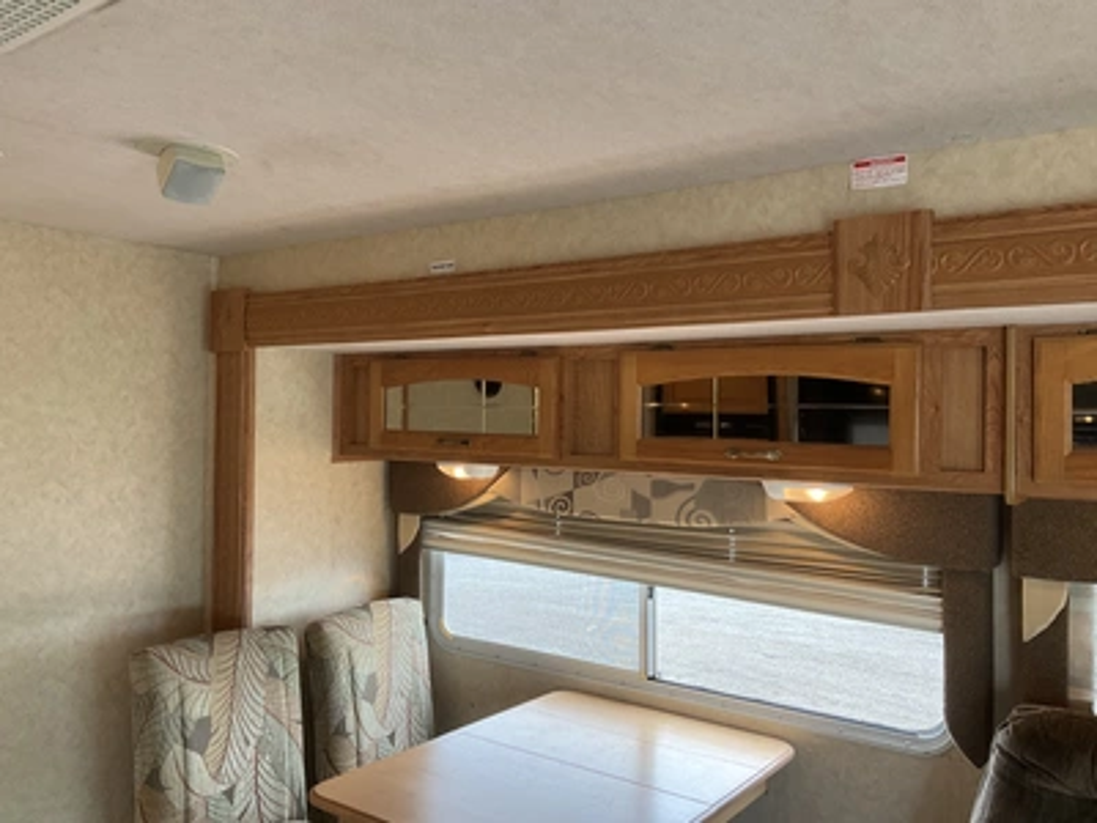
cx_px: 548
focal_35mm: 29
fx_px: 919
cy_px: 412
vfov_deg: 48.2
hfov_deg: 61.7
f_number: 1.8
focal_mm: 3
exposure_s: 1/83
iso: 64
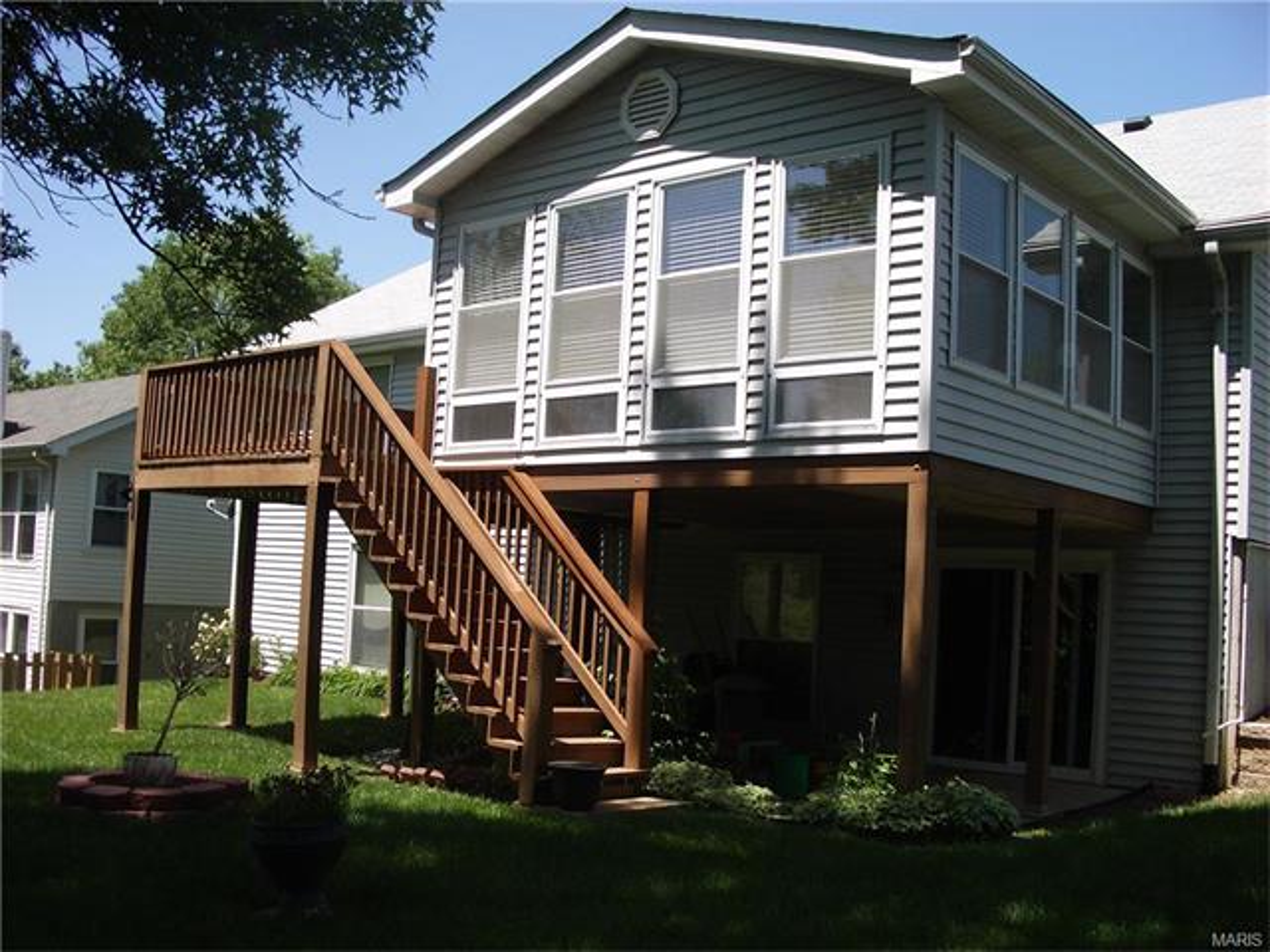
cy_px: 476
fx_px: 1284
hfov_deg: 52.6
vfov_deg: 40.7
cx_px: 635
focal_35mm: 35
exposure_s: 1/320
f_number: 4.3
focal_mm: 5.8
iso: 80
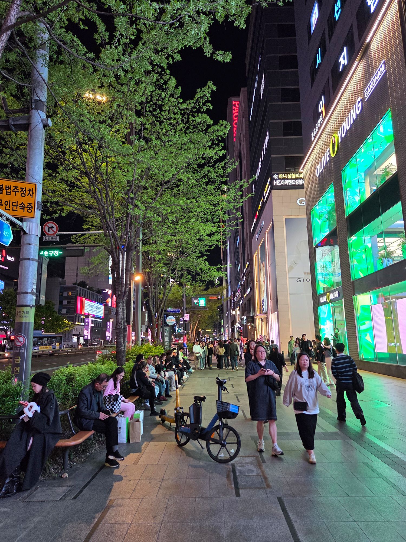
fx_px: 360
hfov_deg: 58.9
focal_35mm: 23
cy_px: 271
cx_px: 203
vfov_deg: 73.9
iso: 160
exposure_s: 1/60
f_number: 1.8
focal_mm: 5.4
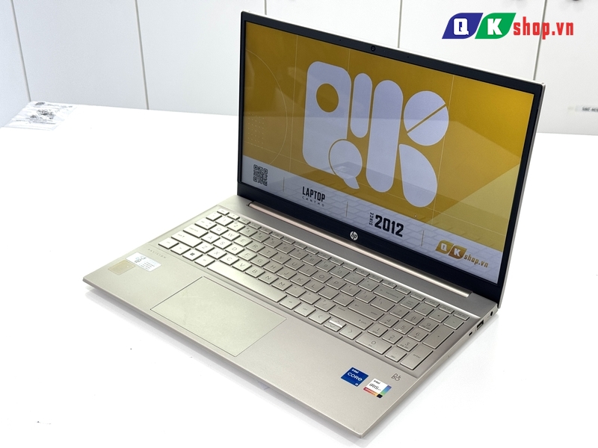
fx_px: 829
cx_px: 299
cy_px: 224
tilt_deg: -30.3
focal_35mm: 48
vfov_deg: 30.3
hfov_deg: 39.7
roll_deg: +1.4
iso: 50
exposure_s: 1/121
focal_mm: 6.76
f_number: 1.78
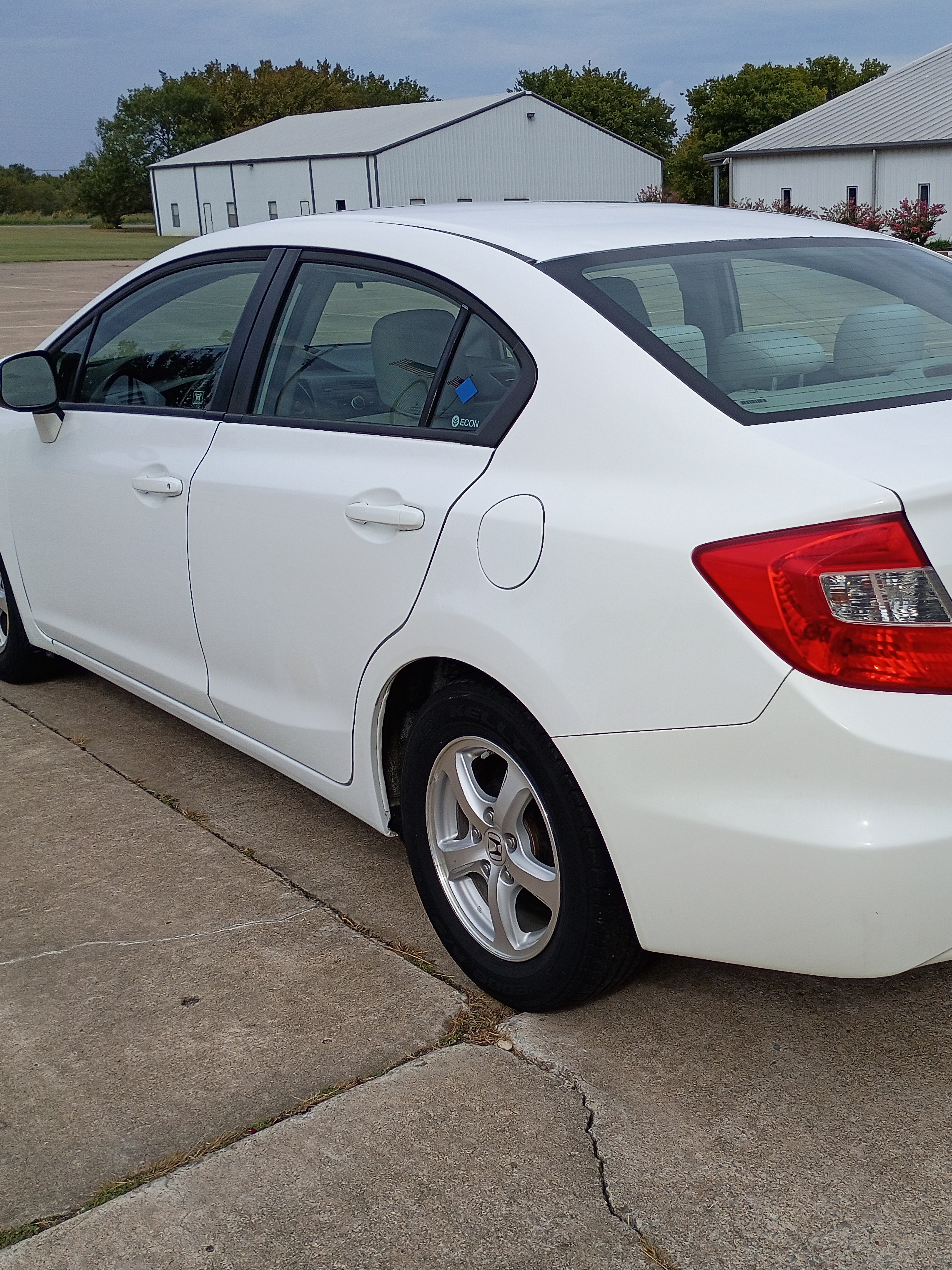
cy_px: 630
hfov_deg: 36.1
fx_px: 1430
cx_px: 697
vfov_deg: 47.9
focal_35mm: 39
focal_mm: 4.27
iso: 105
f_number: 1.8
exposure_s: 1/1401
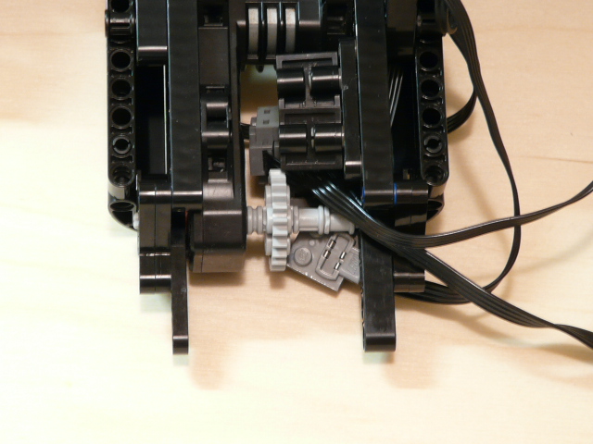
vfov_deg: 9.9
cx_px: 296
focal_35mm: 150
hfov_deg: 13.2
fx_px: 2570
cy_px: 222
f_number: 3.6
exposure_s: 1/1.6
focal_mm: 15.4
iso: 100
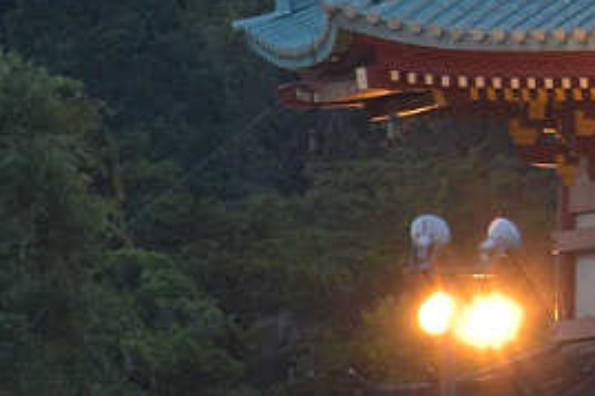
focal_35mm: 1339
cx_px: 1624
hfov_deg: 1.5
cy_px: -86
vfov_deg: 1.0
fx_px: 22116
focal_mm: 150
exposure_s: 1/250
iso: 1000
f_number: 5
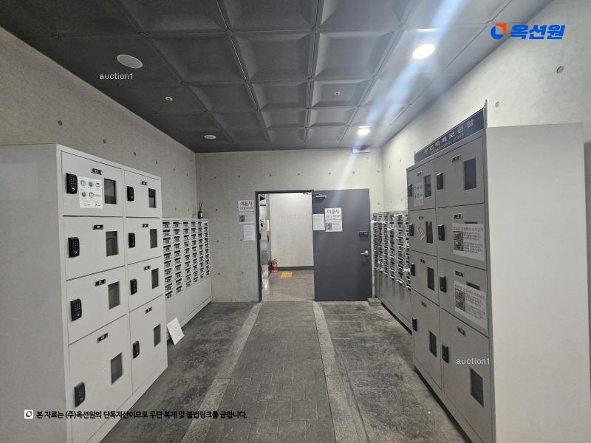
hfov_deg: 106.2
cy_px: 222
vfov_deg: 89.9
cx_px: 296
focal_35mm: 13
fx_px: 222
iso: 320
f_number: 2.2
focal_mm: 2.2
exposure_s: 1/40
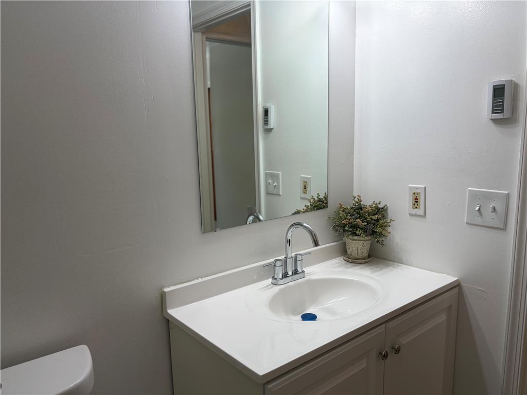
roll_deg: +2.1
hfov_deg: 67.3
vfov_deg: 53.1
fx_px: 396
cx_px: 264
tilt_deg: -8.4
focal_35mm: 26
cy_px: 198
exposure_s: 1/120
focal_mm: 5.96
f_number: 1.6
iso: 64
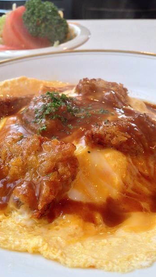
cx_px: 54
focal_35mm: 37
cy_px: 139
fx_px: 272
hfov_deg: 31.8
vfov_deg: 54.0
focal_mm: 4.12
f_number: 2.4
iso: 64
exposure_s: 1/30
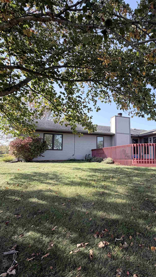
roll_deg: +0.6
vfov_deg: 83.8
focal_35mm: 21
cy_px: 137
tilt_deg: +8.0
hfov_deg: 51.6
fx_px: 154
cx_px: 114
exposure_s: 1/502
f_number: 2.2
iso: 50
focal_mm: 2.22
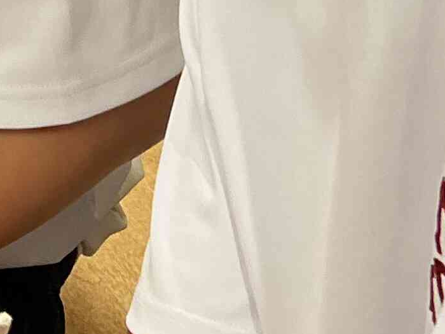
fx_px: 2147
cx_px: -85
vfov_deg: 8.8
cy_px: -59
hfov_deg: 11.6
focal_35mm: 167
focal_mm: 3
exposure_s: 1/60
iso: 50
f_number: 1.8
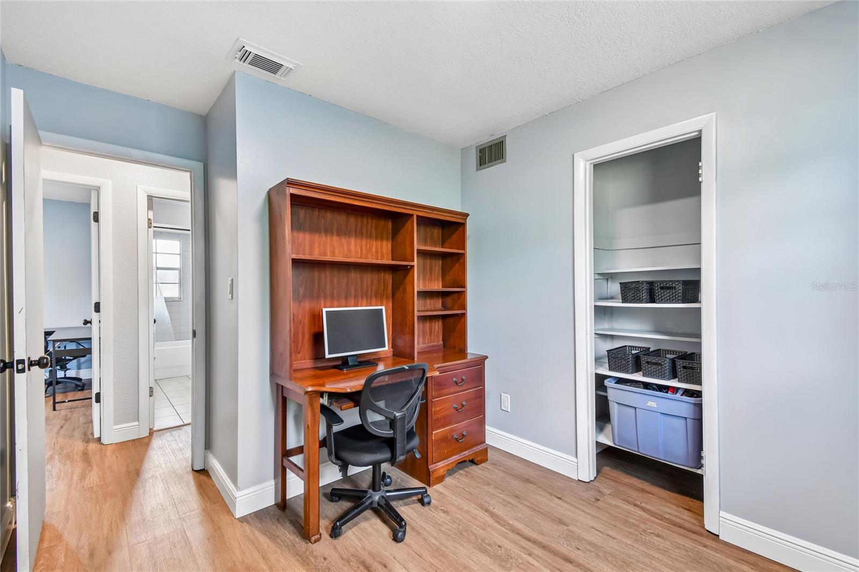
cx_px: 430
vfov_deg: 77.3
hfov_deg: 100.4
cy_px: 286
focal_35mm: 15
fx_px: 358
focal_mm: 10
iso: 100
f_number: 8
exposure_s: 1/2.5
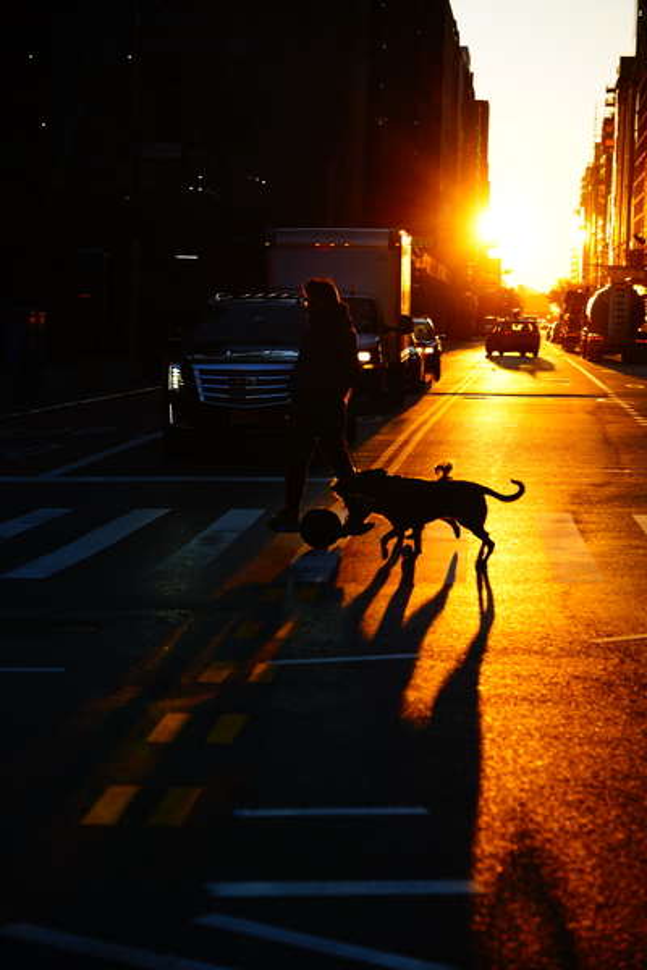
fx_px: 2291
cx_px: 324
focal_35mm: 85
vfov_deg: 23.9
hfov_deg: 16.1
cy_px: 485
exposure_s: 1/250
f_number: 4
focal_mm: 85
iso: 100
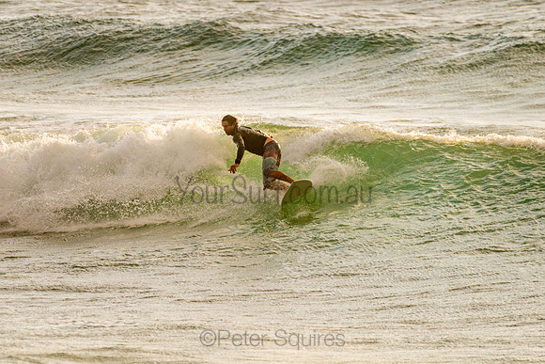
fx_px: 9281
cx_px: 247
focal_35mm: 613
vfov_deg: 2.2
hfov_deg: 3.4
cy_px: 173
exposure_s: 1/500
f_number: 5.6
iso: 360
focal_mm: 500
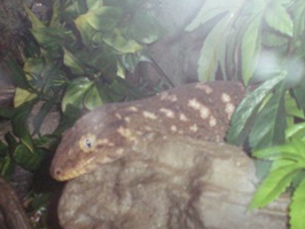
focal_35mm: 64
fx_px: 564
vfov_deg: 23.0
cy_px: 108
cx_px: 170
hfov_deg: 30.2
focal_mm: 6.3
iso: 400
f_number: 3.1
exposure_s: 1/60
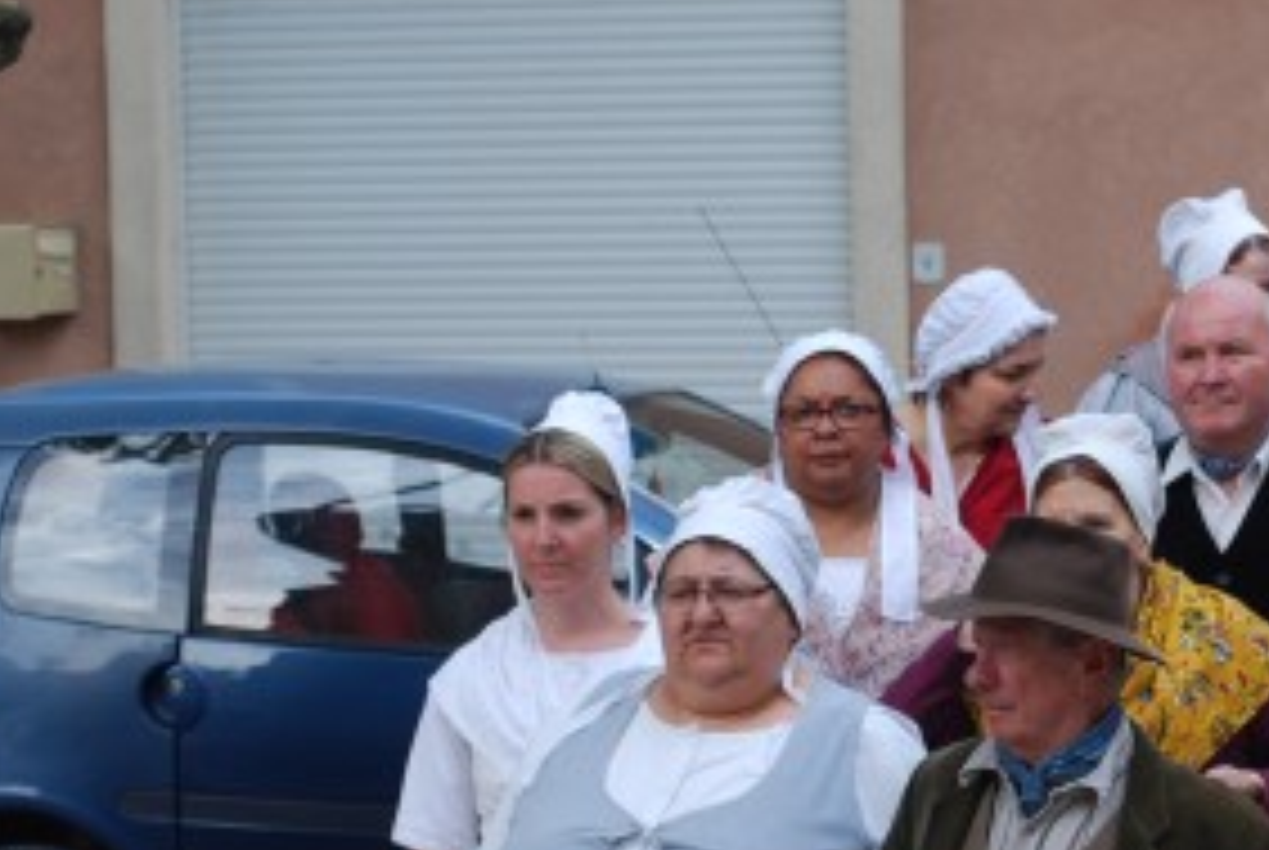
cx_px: 1026
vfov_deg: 9.6
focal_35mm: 143
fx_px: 5049
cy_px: 515
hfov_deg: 14.2
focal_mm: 42
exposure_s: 1/125
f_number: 5.6
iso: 110
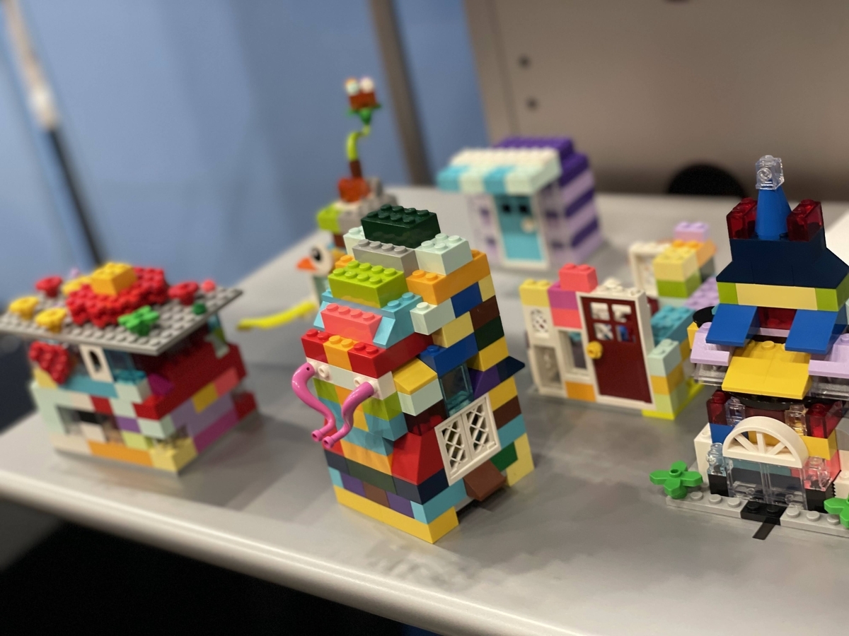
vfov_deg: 28.0
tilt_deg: -23.5
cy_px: 318
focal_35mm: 52
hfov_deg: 36.8
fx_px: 1275
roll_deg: +14.8
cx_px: 424
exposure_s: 1/43
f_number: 2
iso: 160
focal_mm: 6
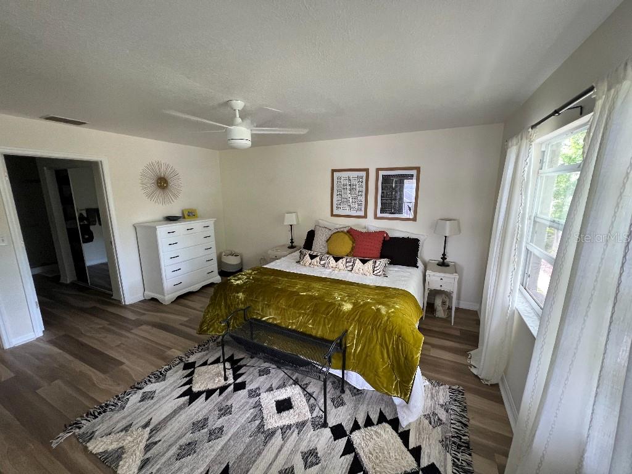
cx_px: 316
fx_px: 237
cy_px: 237
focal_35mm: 13
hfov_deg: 106.2
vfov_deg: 89.9
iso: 250
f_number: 1.8
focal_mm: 1.57
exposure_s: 1/65
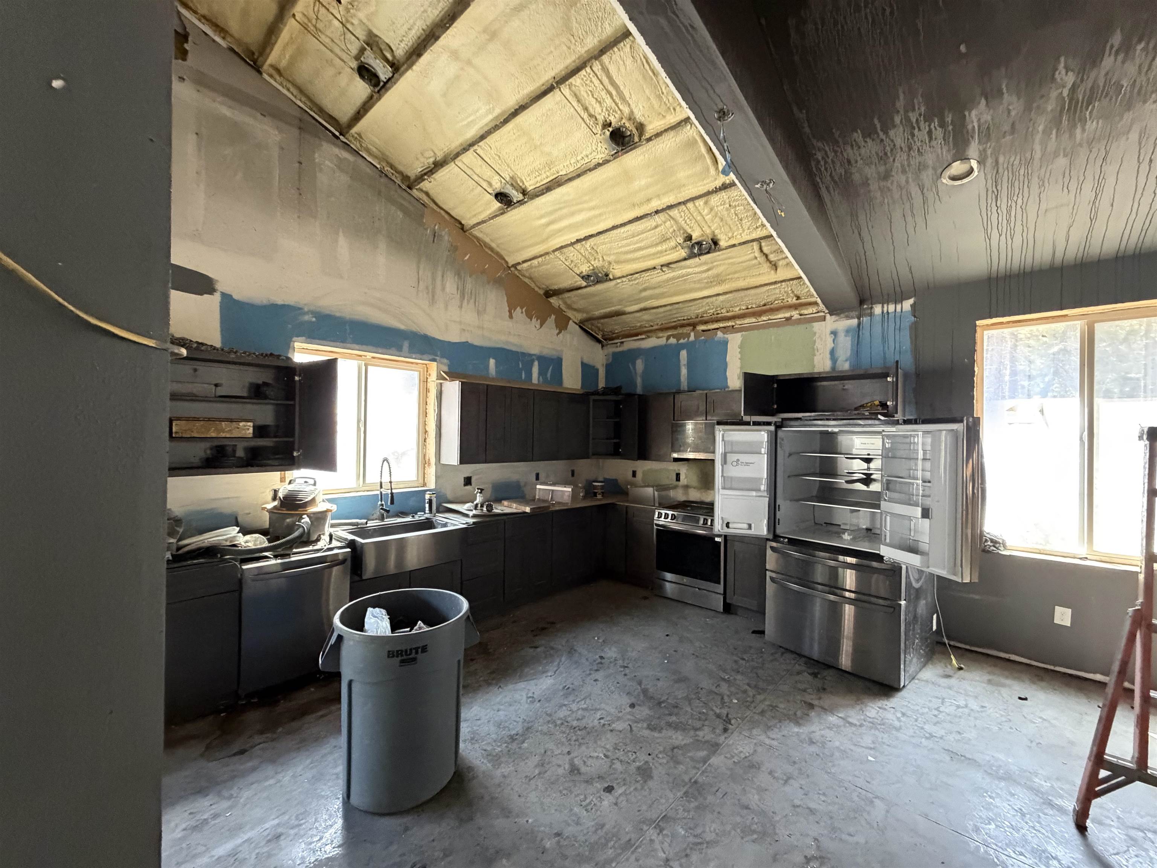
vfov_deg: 85.7
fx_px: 468
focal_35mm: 14
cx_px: 578
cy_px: 434
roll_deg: +0.5
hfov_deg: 102.1
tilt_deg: +0.1
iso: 640
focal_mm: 2.22
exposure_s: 1/60
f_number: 2.2
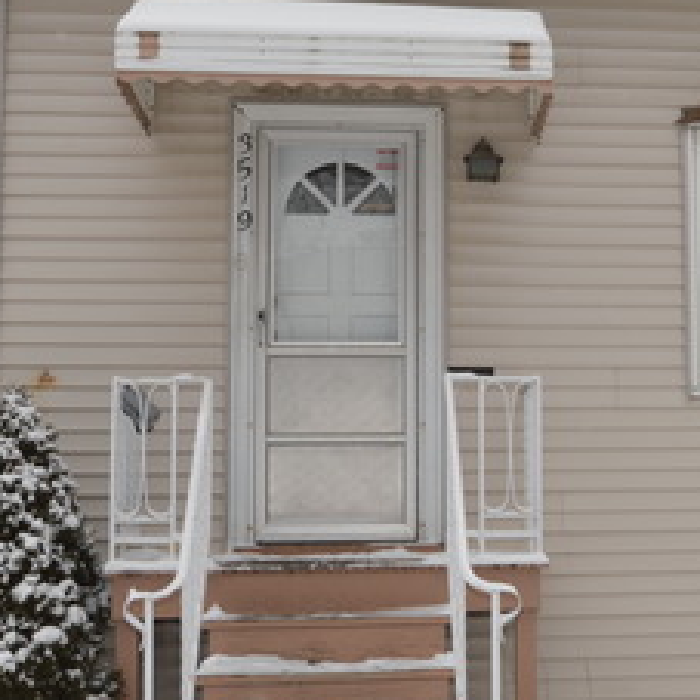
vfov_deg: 25.3
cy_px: 342
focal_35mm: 68
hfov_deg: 24.3
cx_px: 672
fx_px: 1560
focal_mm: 19
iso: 100
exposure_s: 1/200
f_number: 8
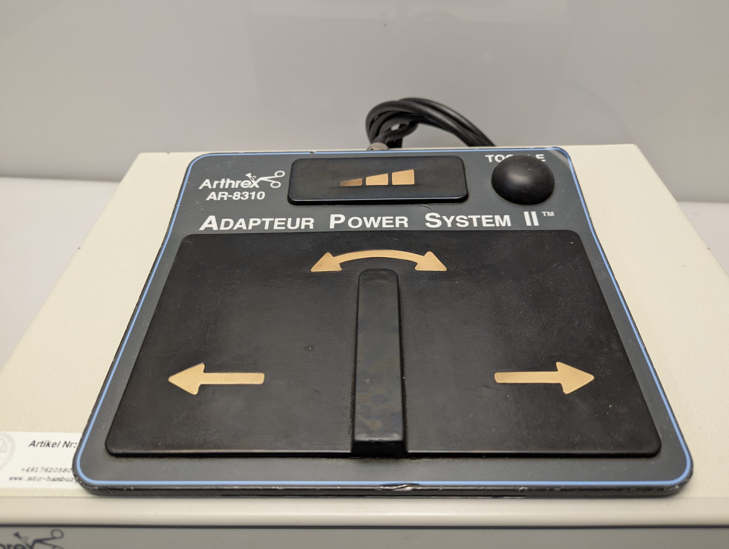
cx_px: 364
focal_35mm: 24
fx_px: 506
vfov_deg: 56.9
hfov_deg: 71.5
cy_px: 274
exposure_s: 1/50
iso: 56
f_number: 1.85
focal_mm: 6.81
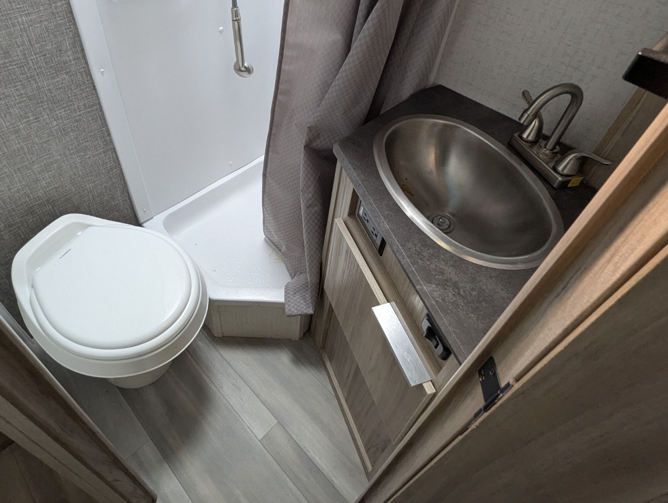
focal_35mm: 22
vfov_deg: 60.5
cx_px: 281
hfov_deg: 75.8
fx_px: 425
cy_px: 192
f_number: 2.2
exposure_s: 1/141
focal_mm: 2.35
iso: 306
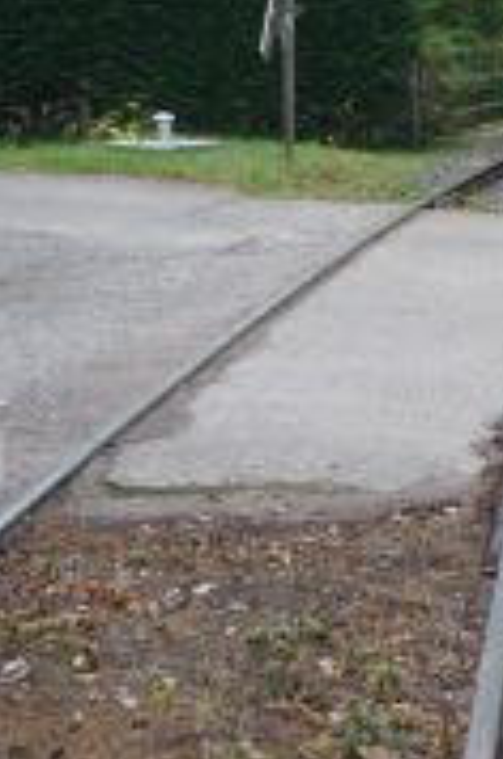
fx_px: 1893
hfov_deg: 15.0
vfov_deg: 22.1
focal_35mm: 90
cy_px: 64
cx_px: 401
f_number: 4
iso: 100
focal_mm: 5.2
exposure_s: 1/100
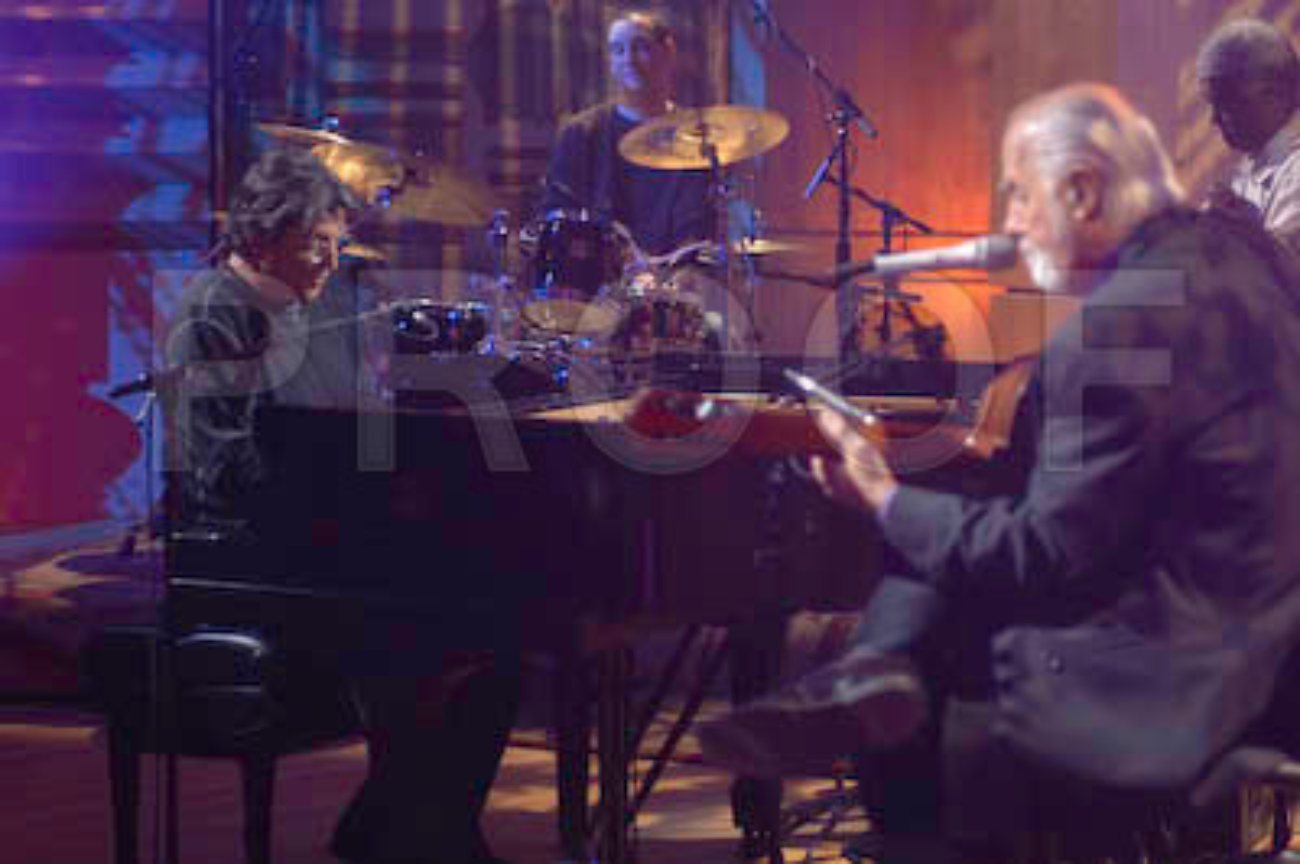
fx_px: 3788
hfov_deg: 19.5
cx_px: 650
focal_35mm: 105
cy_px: 432
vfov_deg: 13.0
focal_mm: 70
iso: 800
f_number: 2.8
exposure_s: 1/60
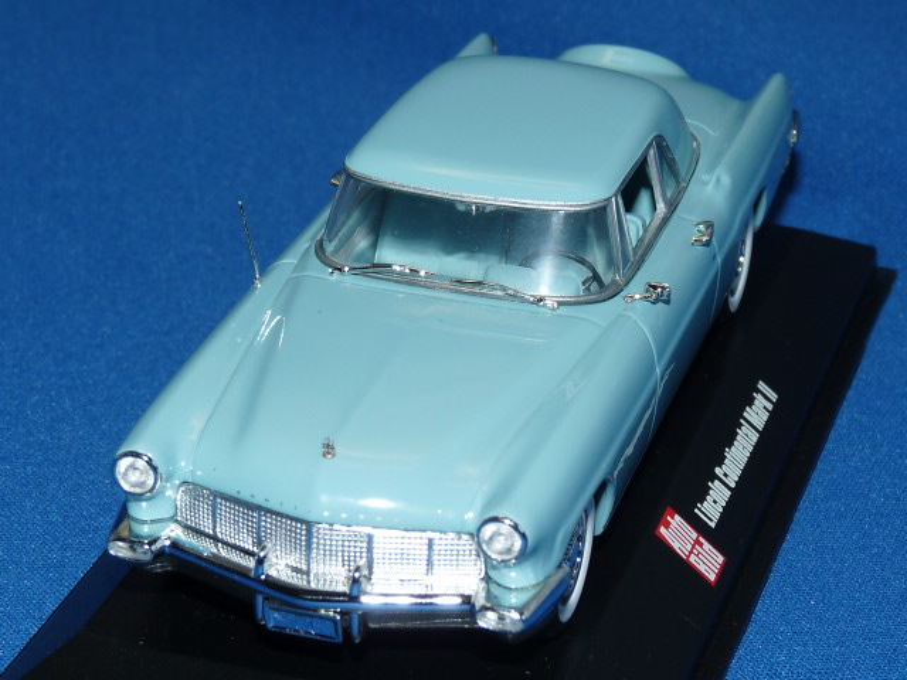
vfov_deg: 13.6
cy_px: 340
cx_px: 454
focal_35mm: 109
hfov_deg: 18.0
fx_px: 2856
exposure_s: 1/125
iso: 100
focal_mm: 11.1
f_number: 4
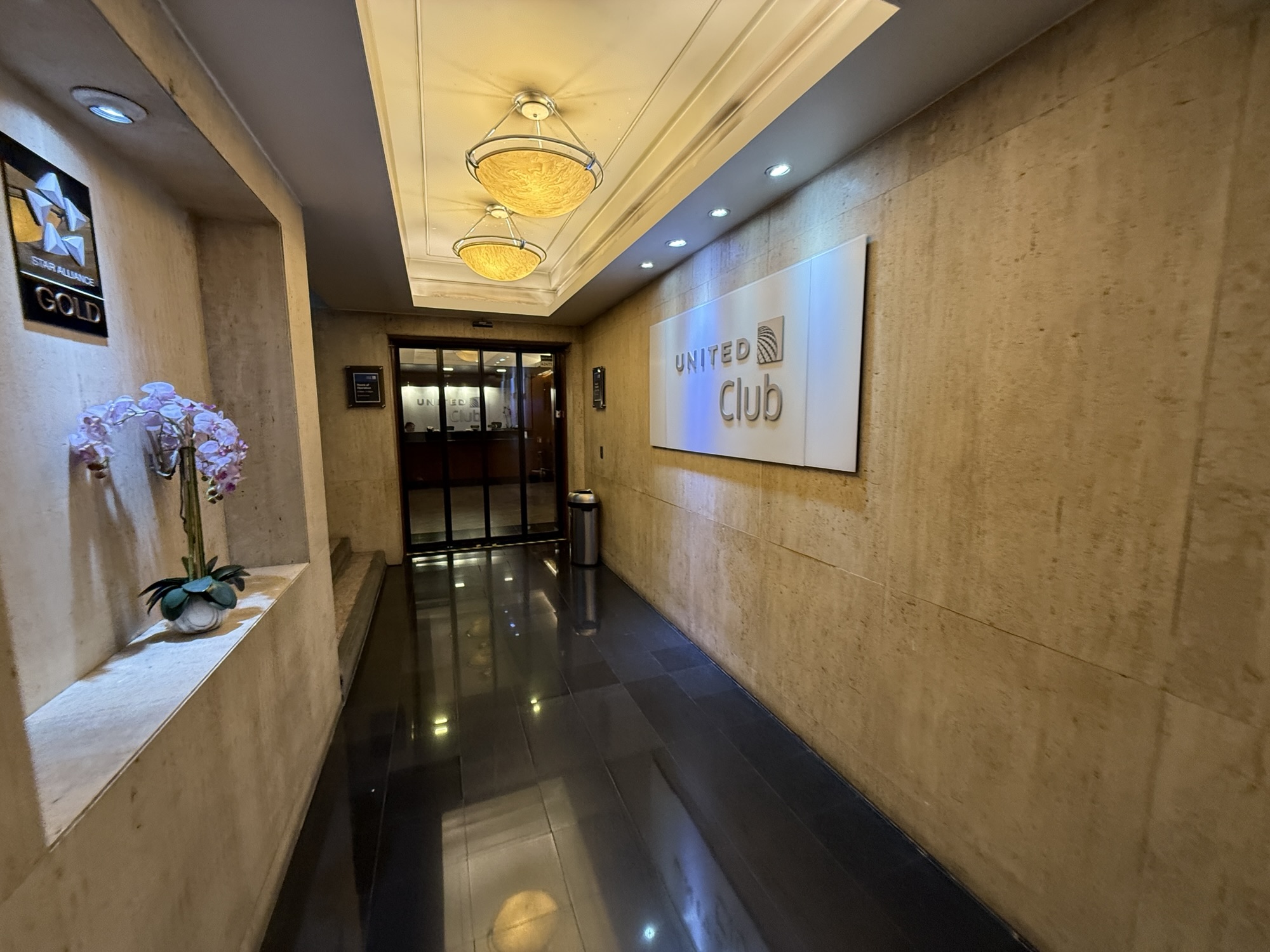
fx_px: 514
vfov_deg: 85.7
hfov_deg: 102.1
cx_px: 635
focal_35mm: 14
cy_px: 476
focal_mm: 2.22
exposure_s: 1/60
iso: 320
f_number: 2.2
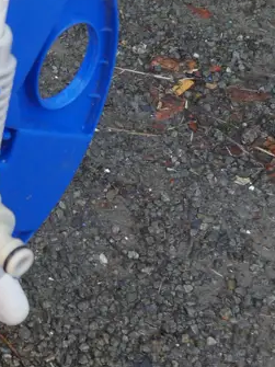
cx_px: -76
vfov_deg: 17.7
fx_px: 1166
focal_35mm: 110
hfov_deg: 13.0
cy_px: 71
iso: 200
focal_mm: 18
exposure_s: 1/125
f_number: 4.5
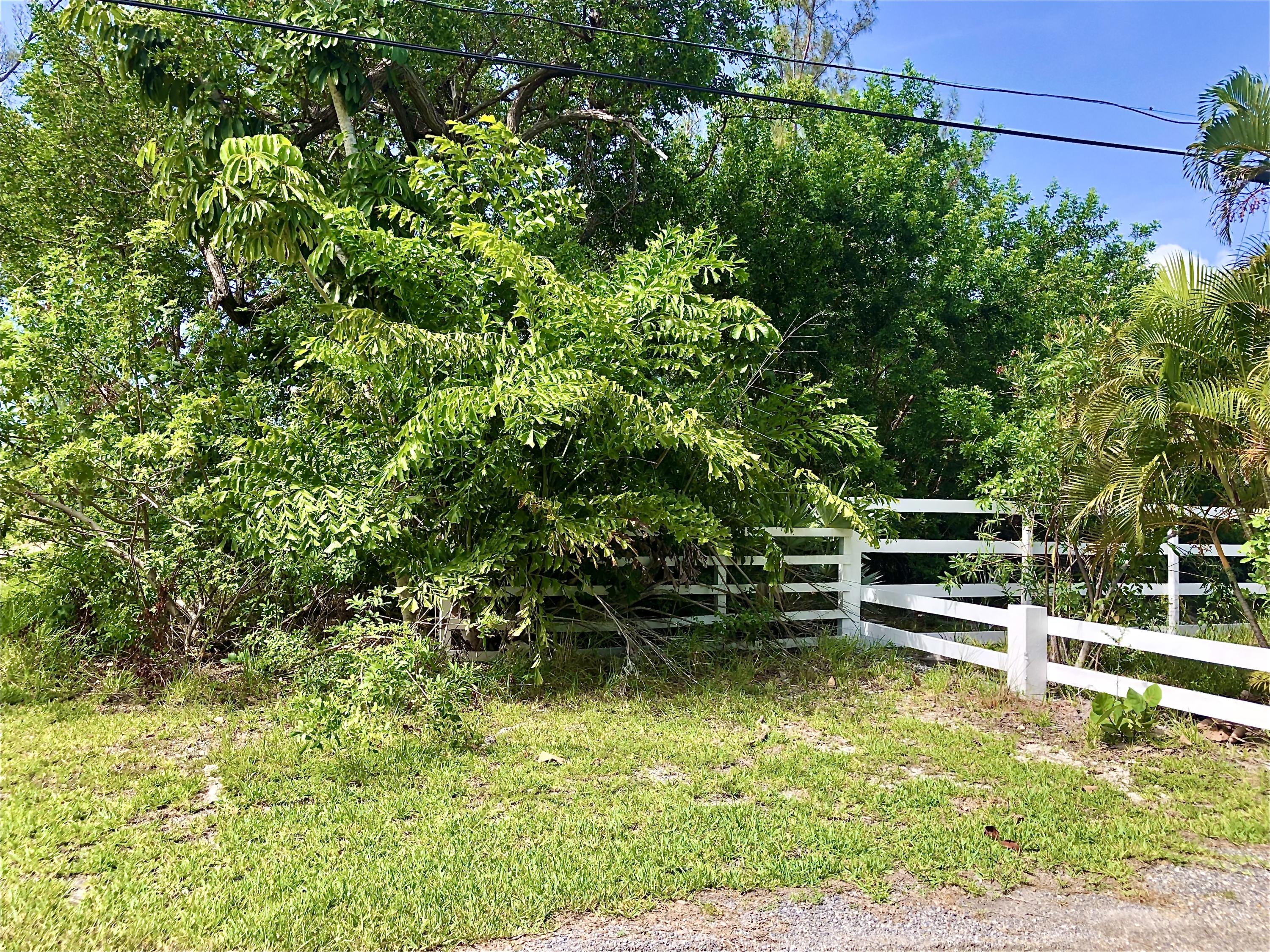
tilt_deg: +1.9
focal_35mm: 28
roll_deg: -3.0
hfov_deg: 63.4
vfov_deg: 49.7
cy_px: 476
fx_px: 1027
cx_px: 635
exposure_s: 1/657
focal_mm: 3.99
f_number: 1.8
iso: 20
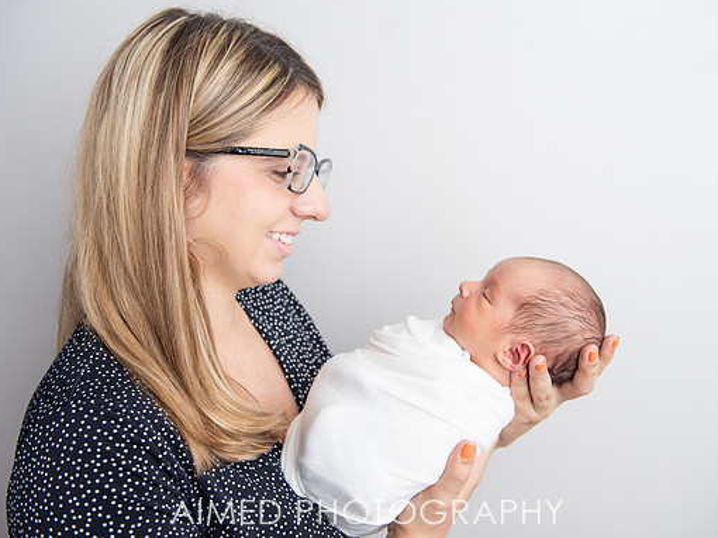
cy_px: 267
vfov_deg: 40.7
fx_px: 726
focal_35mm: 35
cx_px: 369
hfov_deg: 52.6
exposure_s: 1/200
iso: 320
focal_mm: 32
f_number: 3.5
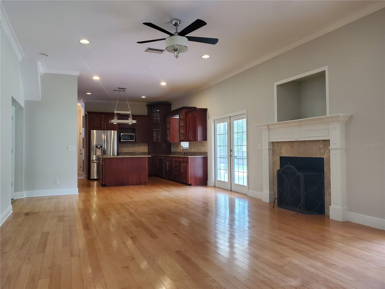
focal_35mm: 26
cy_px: 144
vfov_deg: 53.1
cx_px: 192
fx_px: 289
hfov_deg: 67.3
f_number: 2.4
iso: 320
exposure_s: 1/40
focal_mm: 4.3
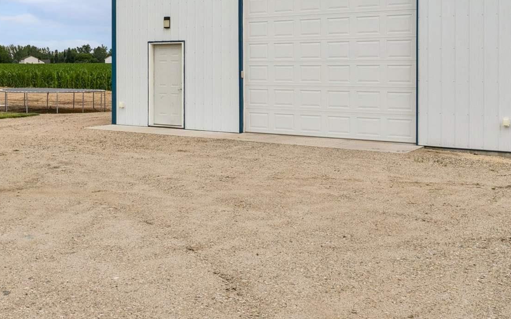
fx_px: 684
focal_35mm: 49
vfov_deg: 25.9
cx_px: 53
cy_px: 79
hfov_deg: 38.2
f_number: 13
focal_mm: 17.4
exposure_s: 1/640
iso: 400
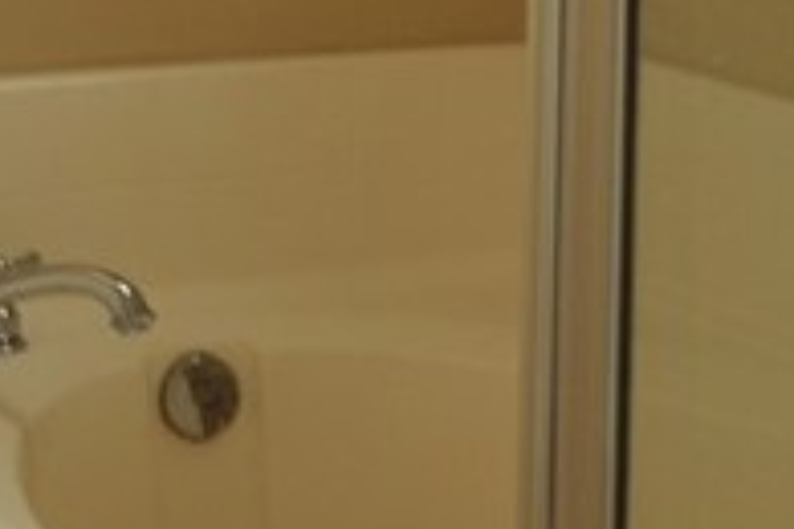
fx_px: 3815
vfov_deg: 7.9
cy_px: -130
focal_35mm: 173
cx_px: 322
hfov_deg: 11.9
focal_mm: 22
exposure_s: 1/6
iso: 200
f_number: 8
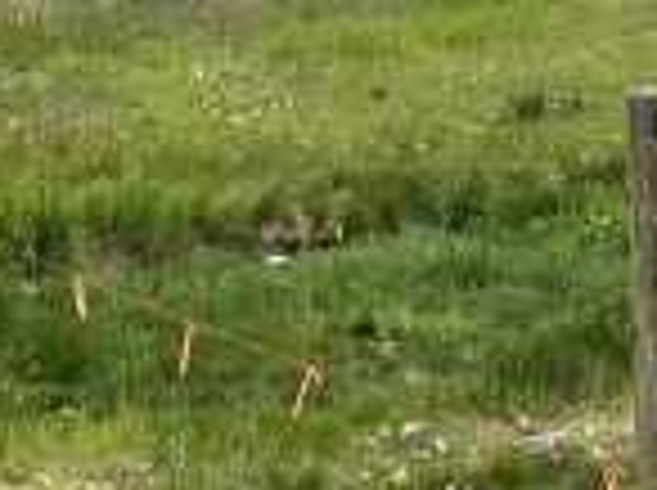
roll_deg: +0.8
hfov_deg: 6.8
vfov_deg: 5.1
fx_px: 5400
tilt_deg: -11.6
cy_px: -665
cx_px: -459
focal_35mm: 285
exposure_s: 1/1776
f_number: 2
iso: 20
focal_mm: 6
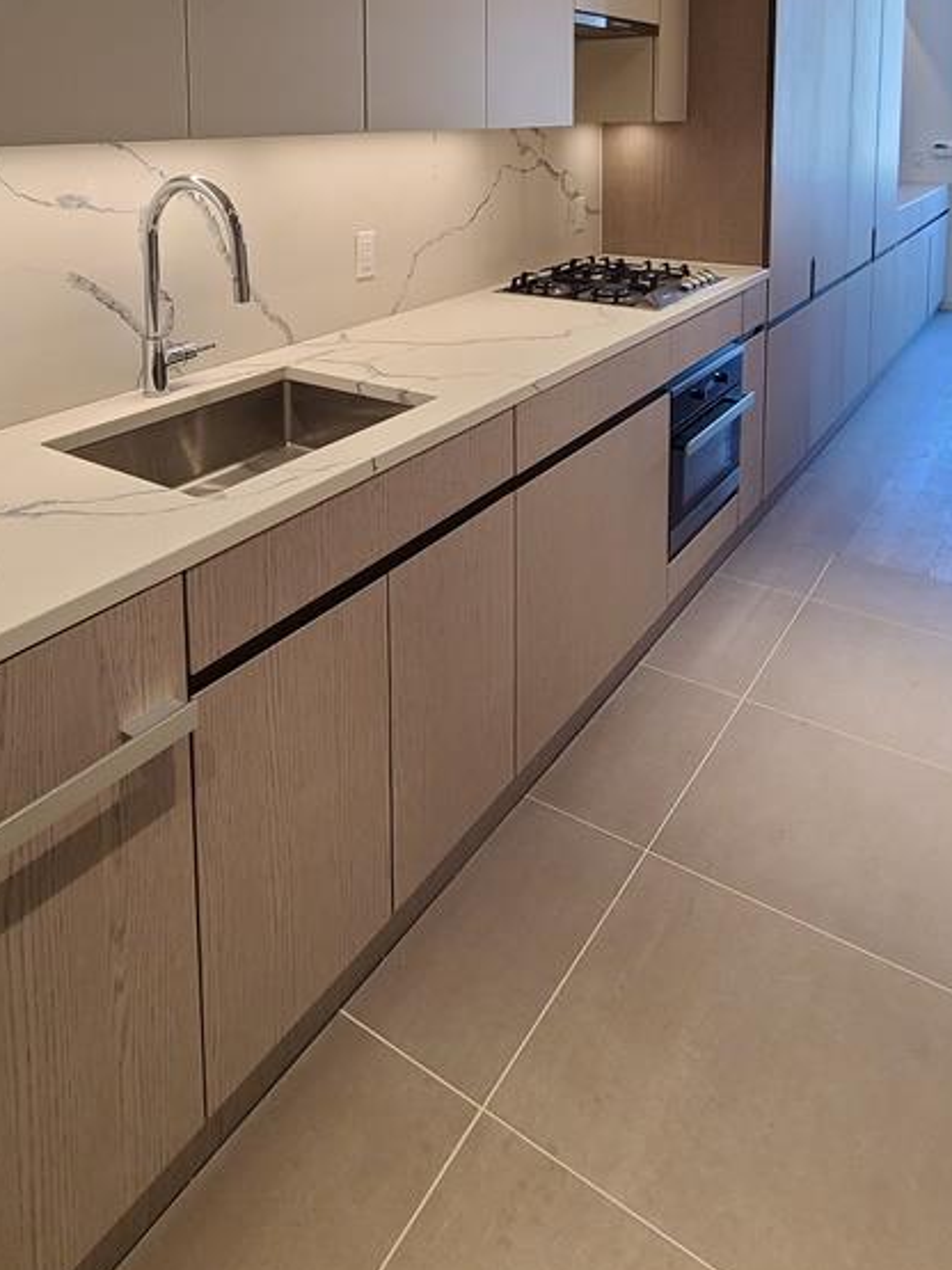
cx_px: 426
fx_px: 880
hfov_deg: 56.7
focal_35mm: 24
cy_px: 201
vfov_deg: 63.4
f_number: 2.2
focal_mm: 2.2
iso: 125
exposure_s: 1/59
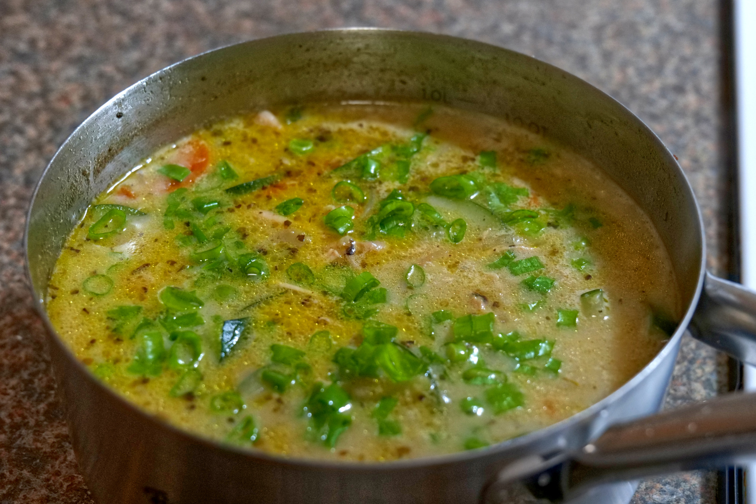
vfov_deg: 23.0
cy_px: 252
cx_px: 378
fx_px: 1239
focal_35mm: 59
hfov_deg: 33.9
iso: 6400
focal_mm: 59
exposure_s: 1/80
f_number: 7.1
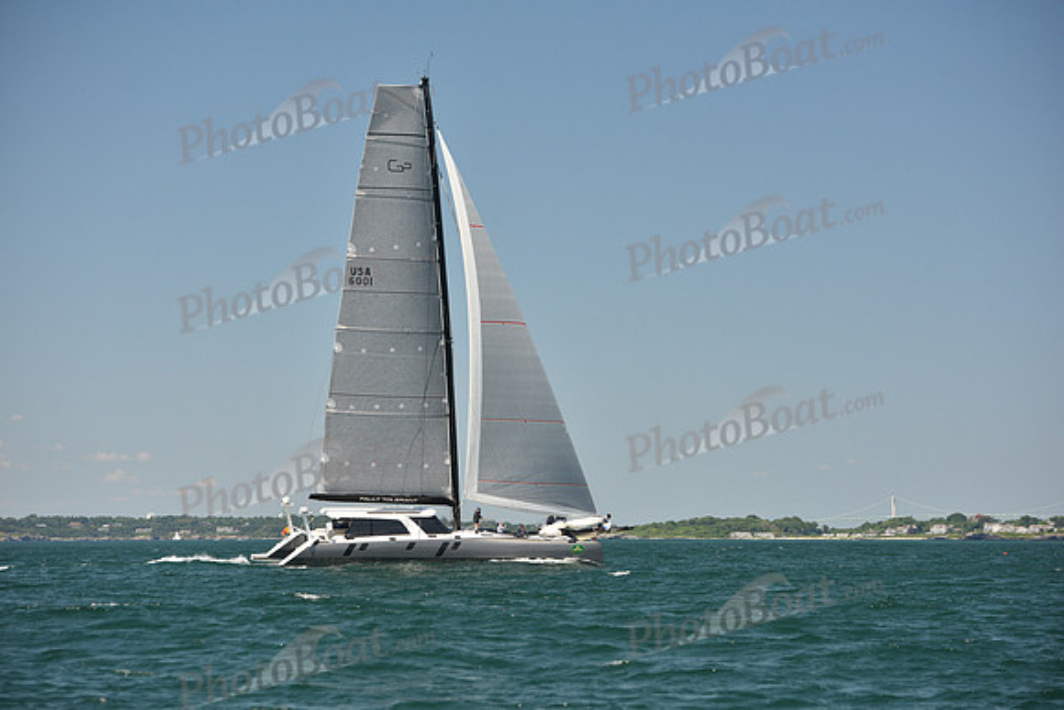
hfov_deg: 19.5
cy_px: 355
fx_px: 3104
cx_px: 532
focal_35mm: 105
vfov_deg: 13.0
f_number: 4.5
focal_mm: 105
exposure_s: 1/1250
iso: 320
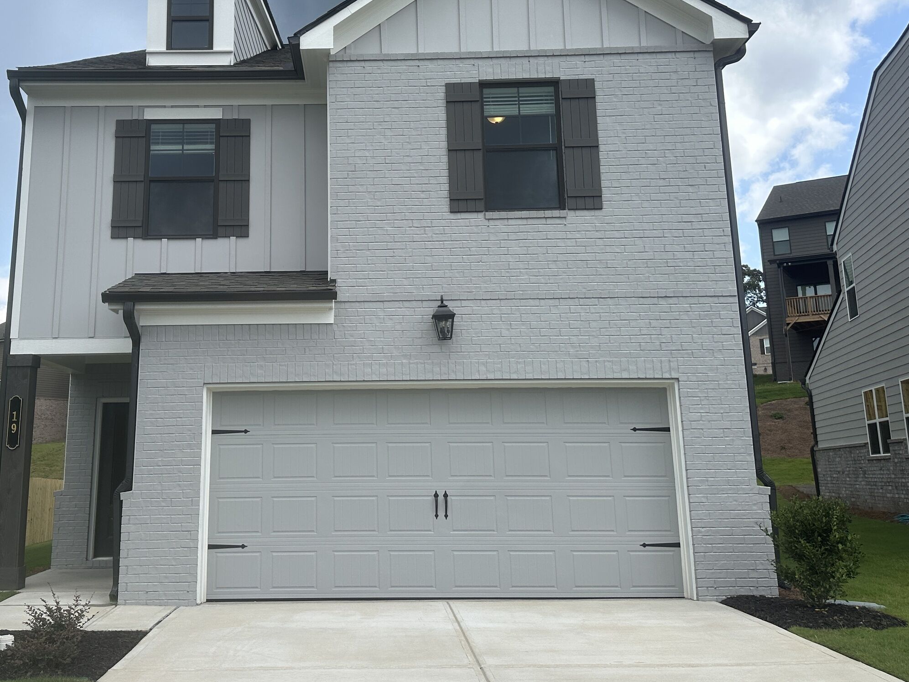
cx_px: 350
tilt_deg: +12.6
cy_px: 240
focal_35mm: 37
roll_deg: +0.9
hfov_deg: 49.7
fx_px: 971
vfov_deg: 38.3
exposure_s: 1/2410
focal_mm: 6.86
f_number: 1.78
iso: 80
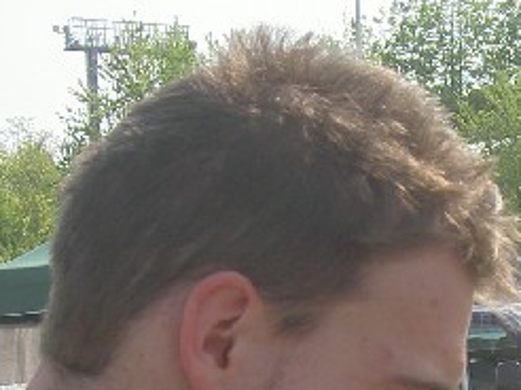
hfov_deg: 15.3
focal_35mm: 127
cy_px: 464
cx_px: 506
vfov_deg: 11.4
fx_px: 1910
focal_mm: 8
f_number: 4.7
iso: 100
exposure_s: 1/400
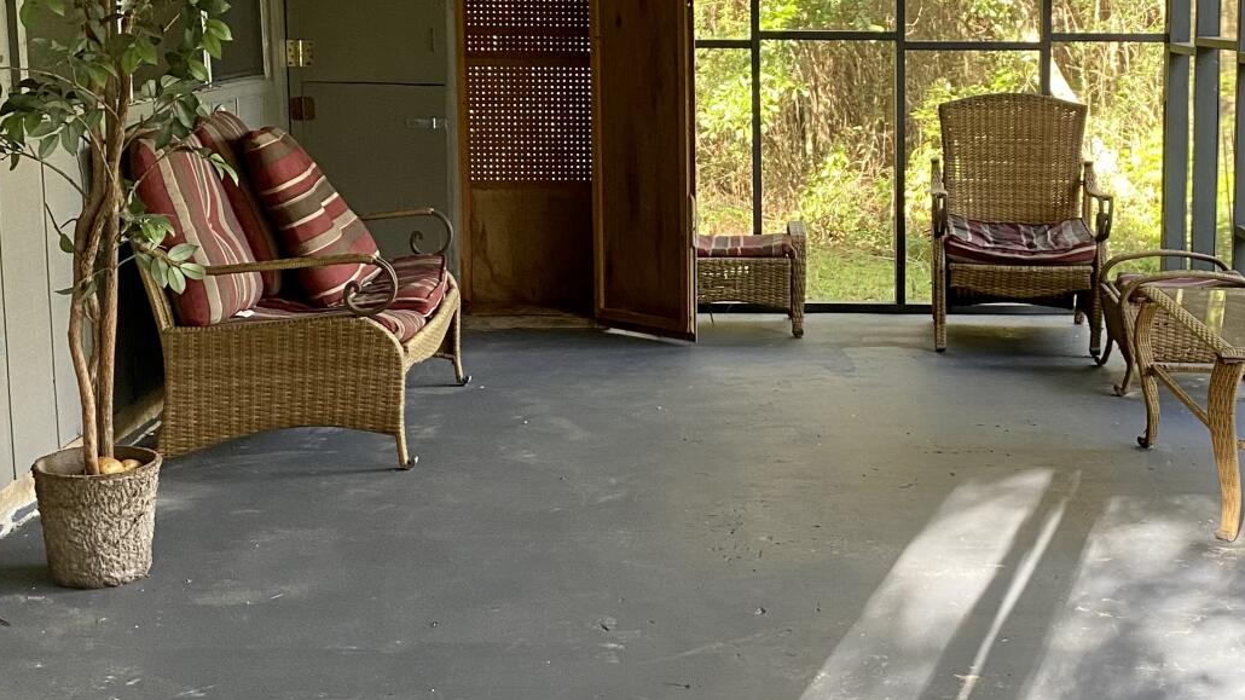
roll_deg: -0.6
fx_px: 1815
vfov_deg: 21.7
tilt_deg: -6.1
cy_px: 241
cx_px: 838
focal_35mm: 55
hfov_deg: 37.4
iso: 125
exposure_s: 1/94
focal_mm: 4.25
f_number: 1.8
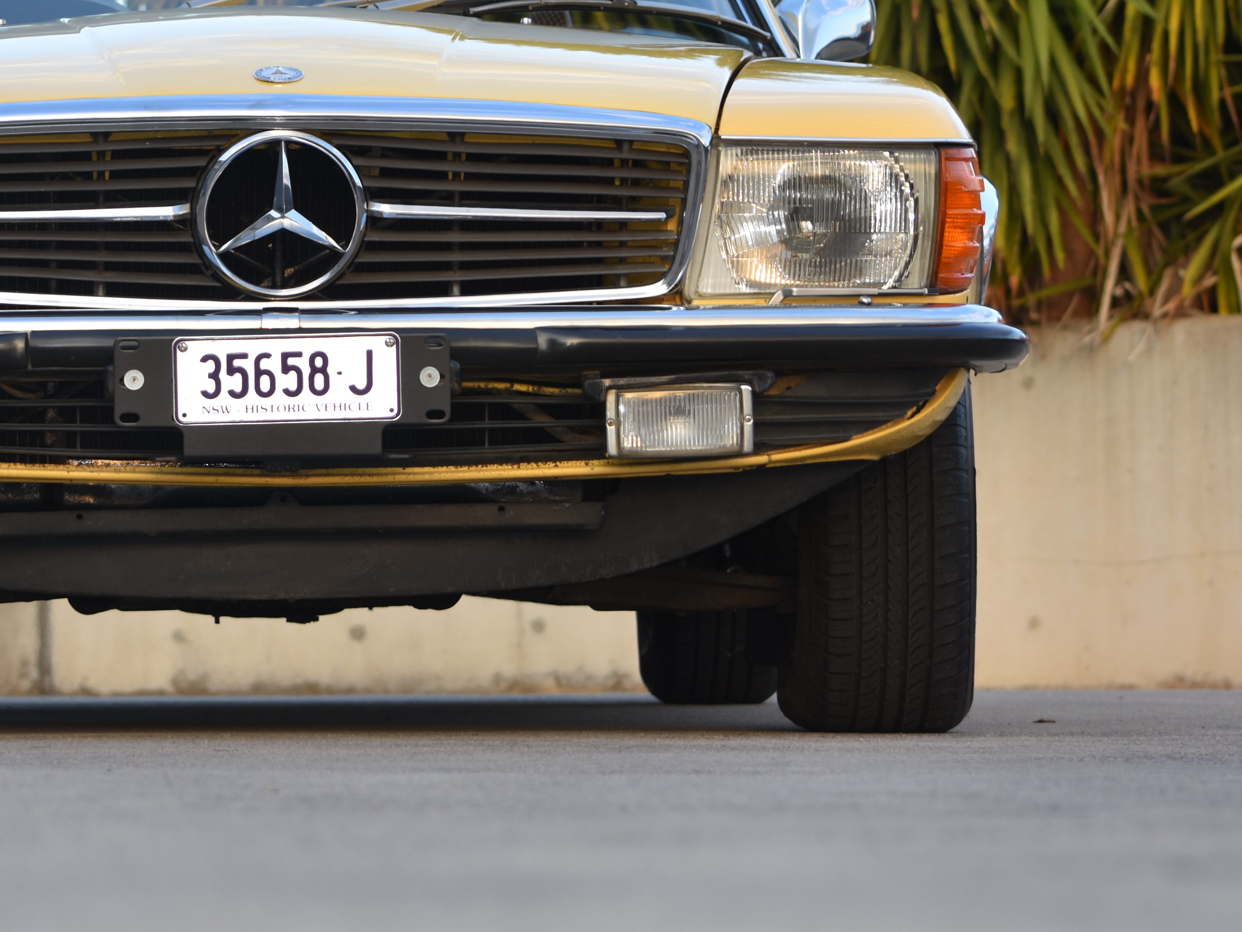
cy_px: 248
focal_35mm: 185
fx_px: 6638
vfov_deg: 8.0
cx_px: 299
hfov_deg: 10.7
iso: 100
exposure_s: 1/60
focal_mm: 72
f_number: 5.6
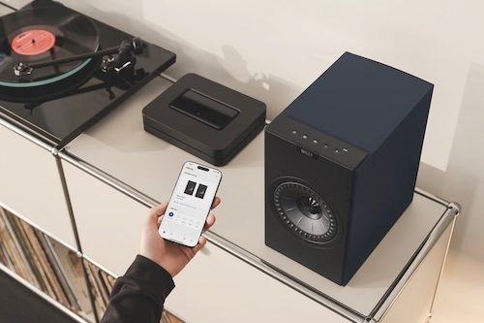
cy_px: 162
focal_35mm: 50
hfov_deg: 39.6
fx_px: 672
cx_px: 242
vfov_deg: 27.0
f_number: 3.5
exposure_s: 1/10
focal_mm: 50
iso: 80
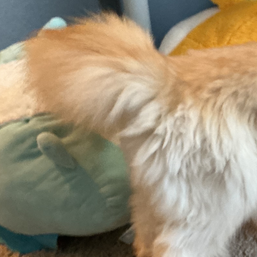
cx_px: 291
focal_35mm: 65
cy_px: 139
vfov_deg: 26.5
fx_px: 546
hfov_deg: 24.5
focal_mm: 3
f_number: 1.8
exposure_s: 1/30
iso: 320
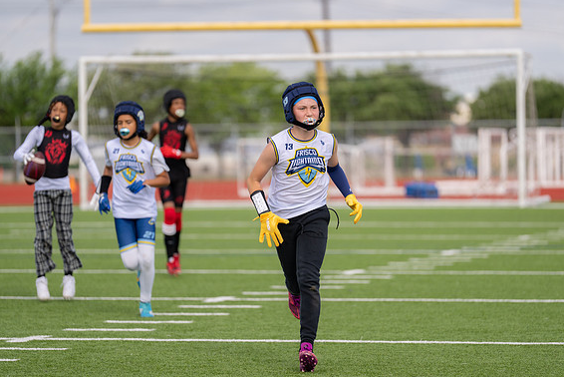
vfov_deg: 6.7
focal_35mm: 205
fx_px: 3213
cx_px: 288
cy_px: 189
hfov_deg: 10.0
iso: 100
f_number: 2.8
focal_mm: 200
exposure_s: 1/1250
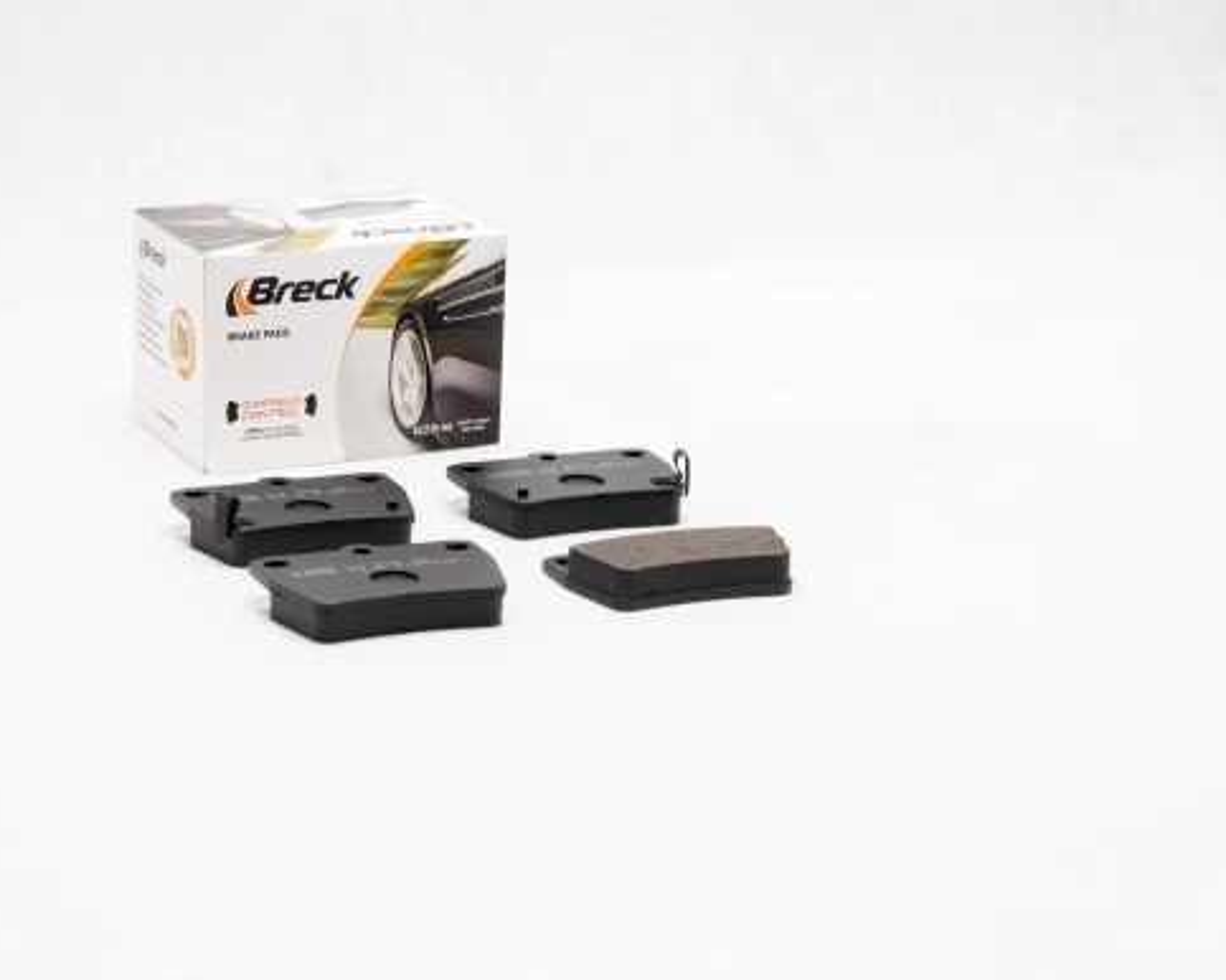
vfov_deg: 14.7
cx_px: 579
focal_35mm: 105
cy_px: 482
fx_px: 3808
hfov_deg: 18.3
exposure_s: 1/200
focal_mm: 60
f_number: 11
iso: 100
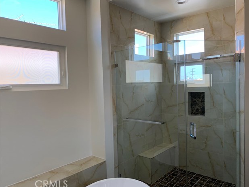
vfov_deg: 51.4
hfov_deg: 65.3
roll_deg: +2.0
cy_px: 93
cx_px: 129
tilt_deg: -2.1
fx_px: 194
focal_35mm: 27
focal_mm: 4.25
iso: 40
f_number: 1.8
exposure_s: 1/122
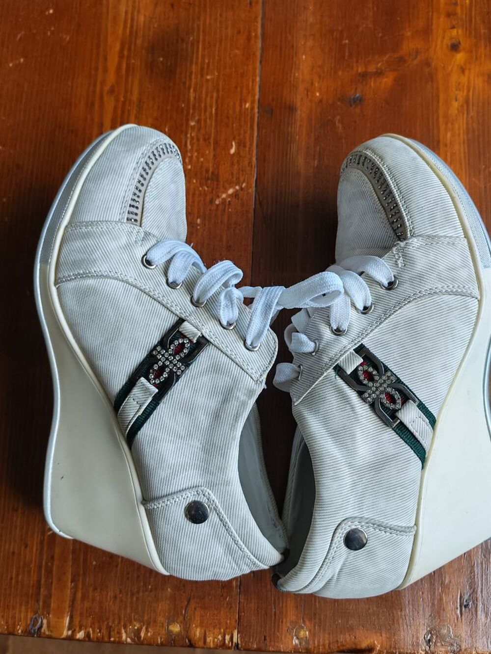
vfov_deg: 58.3
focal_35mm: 31
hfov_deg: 45.4
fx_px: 586
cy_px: 327
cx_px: 246
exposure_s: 1/100
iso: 1000
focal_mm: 6.12
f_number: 1.9
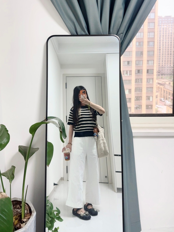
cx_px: 87
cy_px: 116
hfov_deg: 56.8
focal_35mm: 24
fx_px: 161
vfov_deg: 71.6
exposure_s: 1/100
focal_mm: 6.86
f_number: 1.78
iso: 200
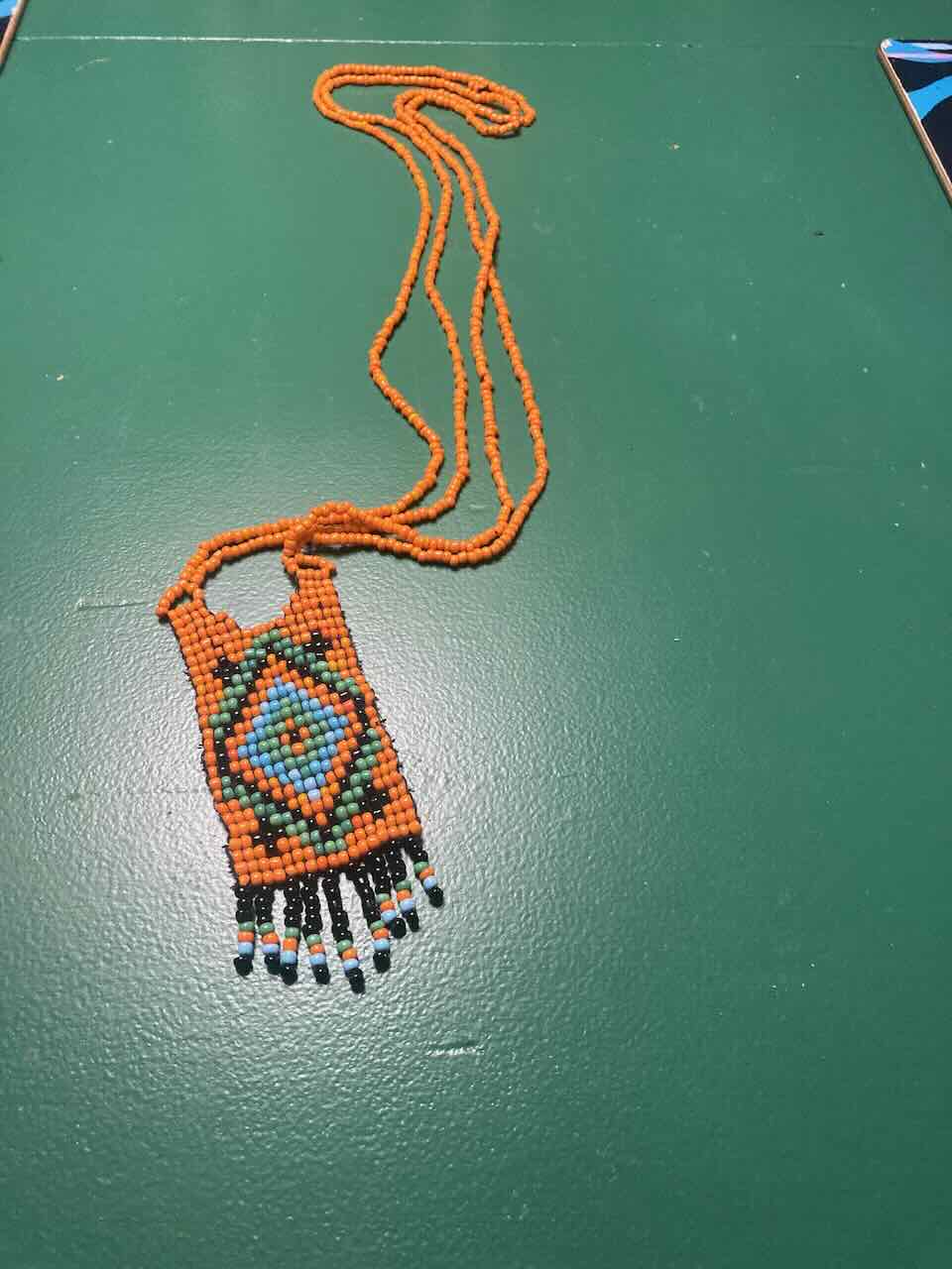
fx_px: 1027
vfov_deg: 63.4
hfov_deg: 49.7
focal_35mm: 28
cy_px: 634
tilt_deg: -57.2
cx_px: 476
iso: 250
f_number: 1.8
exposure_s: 1/60
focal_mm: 3.99
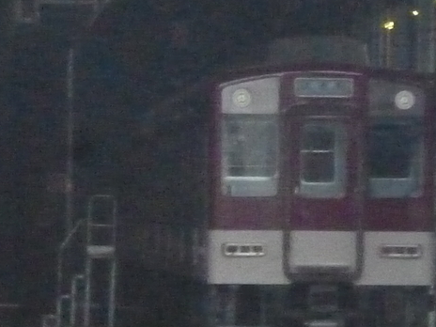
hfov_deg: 4.0
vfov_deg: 3.0
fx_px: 6159
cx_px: 531
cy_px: 148
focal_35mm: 489
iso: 1600
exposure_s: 1/15
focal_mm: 20
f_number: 6.5
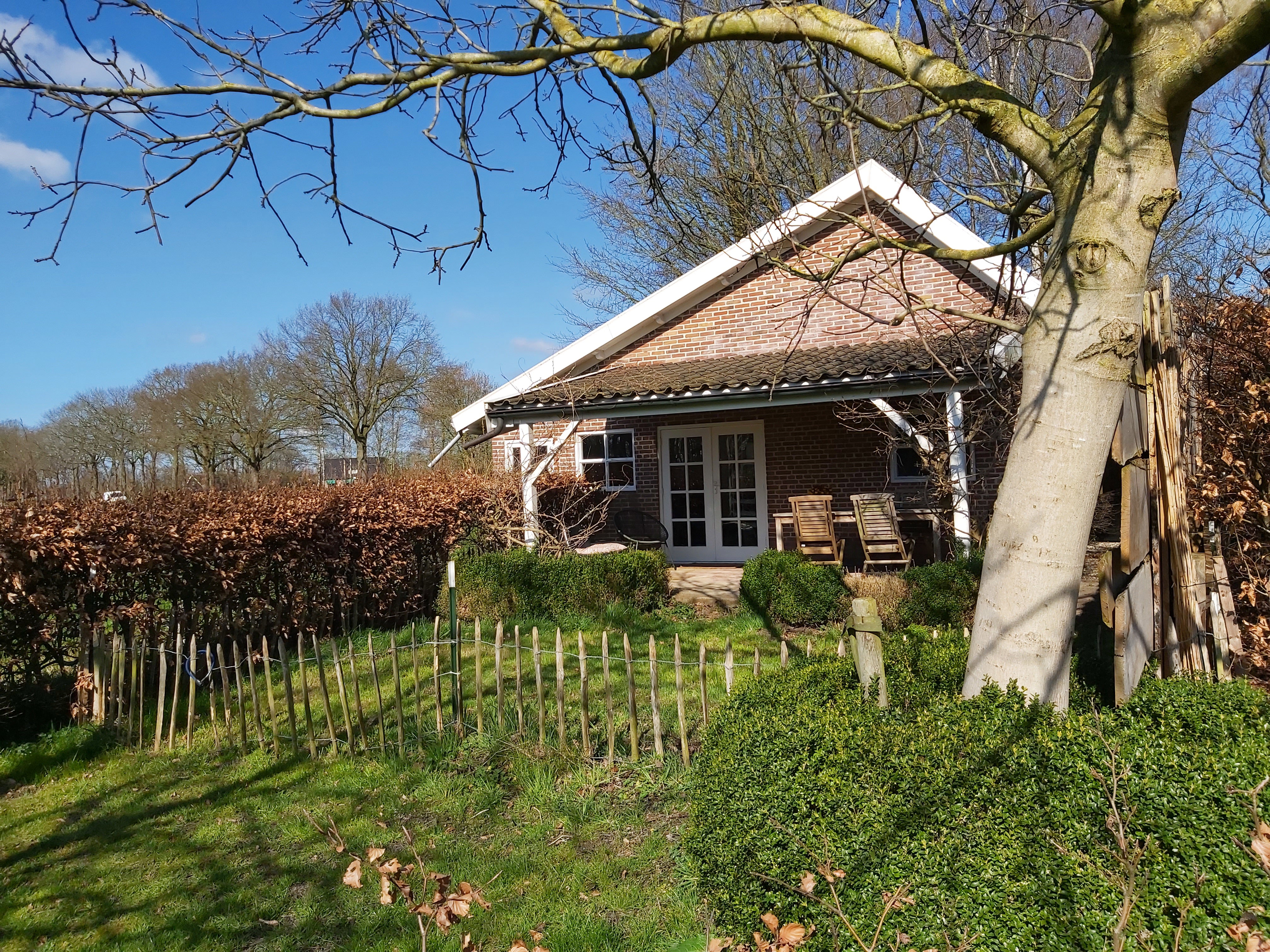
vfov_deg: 53.1
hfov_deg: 67.3
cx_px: 635
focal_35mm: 26
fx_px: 954
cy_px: 476
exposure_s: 1/2672
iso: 64
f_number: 1.7
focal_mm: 3.92
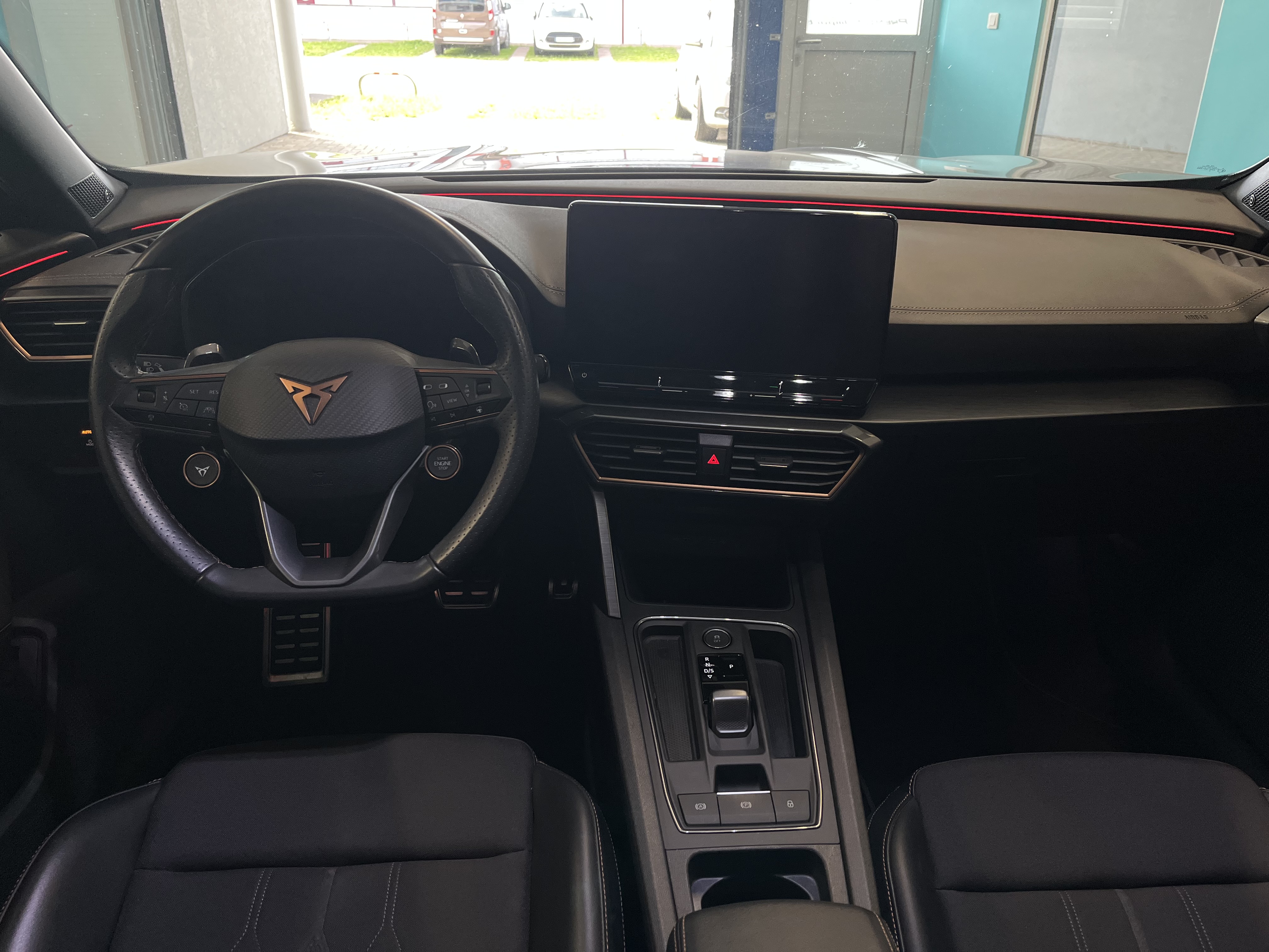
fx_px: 953
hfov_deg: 67.3
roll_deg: -1.3
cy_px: 476
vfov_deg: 53.1
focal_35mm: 26
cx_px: 634
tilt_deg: -26.5
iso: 125
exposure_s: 1/100
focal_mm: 5.1
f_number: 1.6
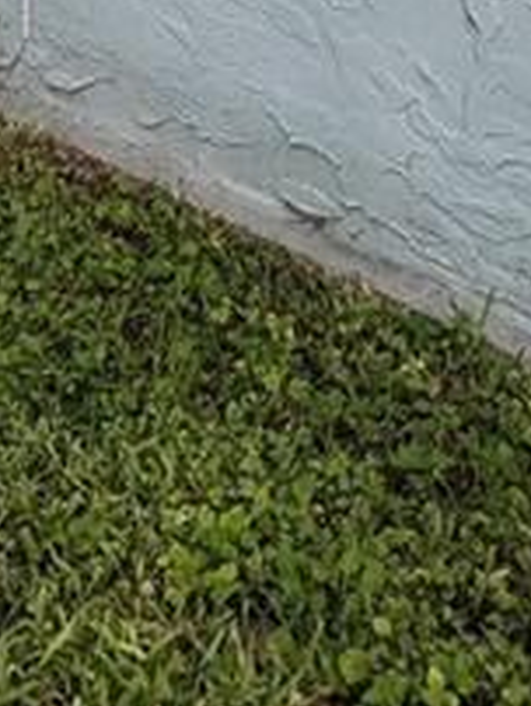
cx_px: 45
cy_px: -549
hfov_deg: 15.4
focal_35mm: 95
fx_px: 1939
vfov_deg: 17.1
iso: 32
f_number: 2.2
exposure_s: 1/1176
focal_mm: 2.35
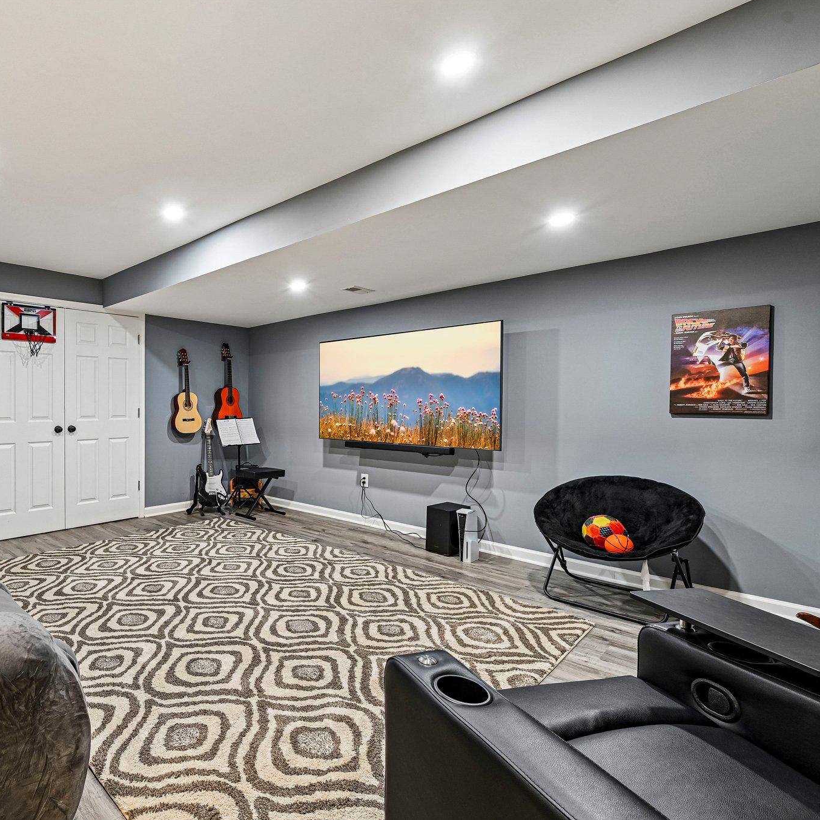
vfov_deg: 80.7
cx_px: 220
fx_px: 482
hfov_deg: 75.7
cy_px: 408
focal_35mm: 18
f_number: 8
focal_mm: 14
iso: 400
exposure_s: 1/5
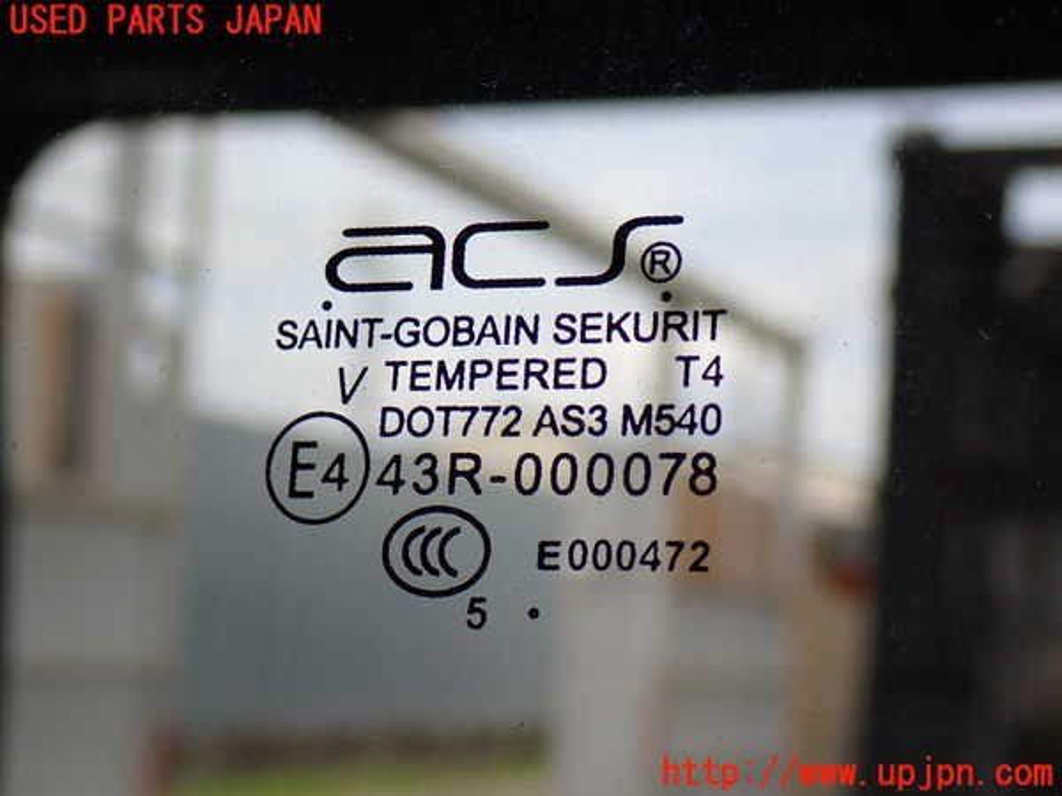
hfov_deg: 25.3
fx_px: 2362
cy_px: 398
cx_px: 531
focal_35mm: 77
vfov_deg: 19.1
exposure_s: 1/160
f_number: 4.1
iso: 125
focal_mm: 13.65
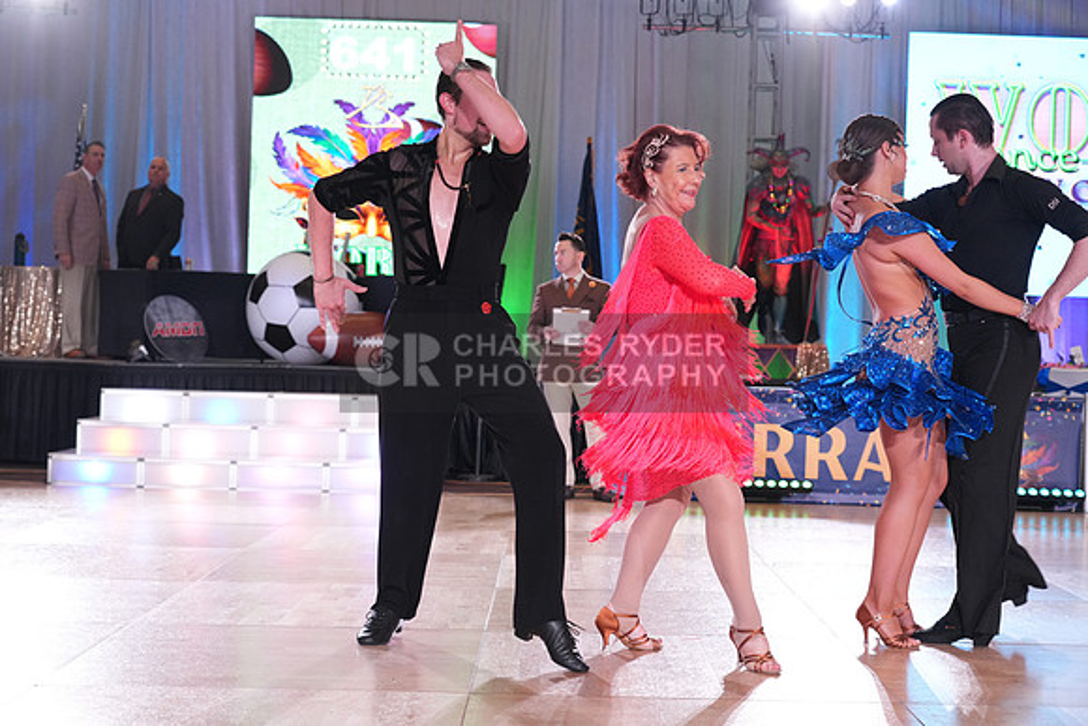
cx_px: 544
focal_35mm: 59
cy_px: 363
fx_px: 1783
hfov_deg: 33.9
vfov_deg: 23.0
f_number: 4
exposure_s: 1/400
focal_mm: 59
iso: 2500
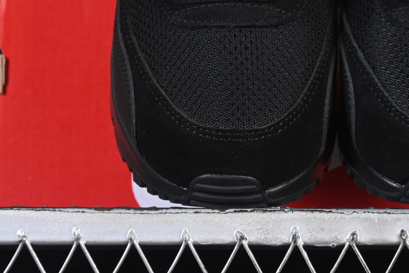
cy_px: 5
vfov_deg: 7.6
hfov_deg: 11.4
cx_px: 349
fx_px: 2045
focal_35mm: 180
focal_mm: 50
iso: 160
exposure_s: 1/60
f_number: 6.3
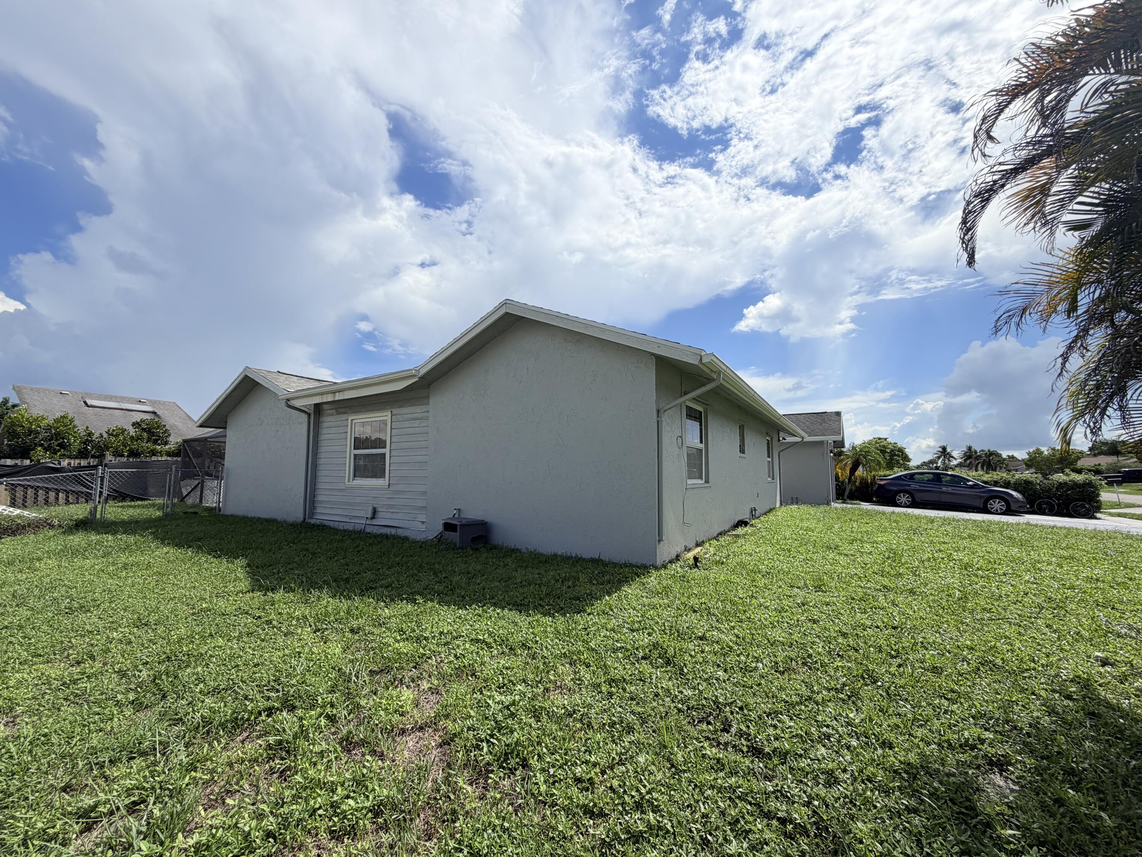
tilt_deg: +6.8
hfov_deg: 102.1
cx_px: 571
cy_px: 428
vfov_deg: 85.7
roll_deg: +0.9
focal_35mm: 14
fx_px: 462
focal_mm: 2.22
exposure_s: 1/1613
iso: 20
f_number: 2.2
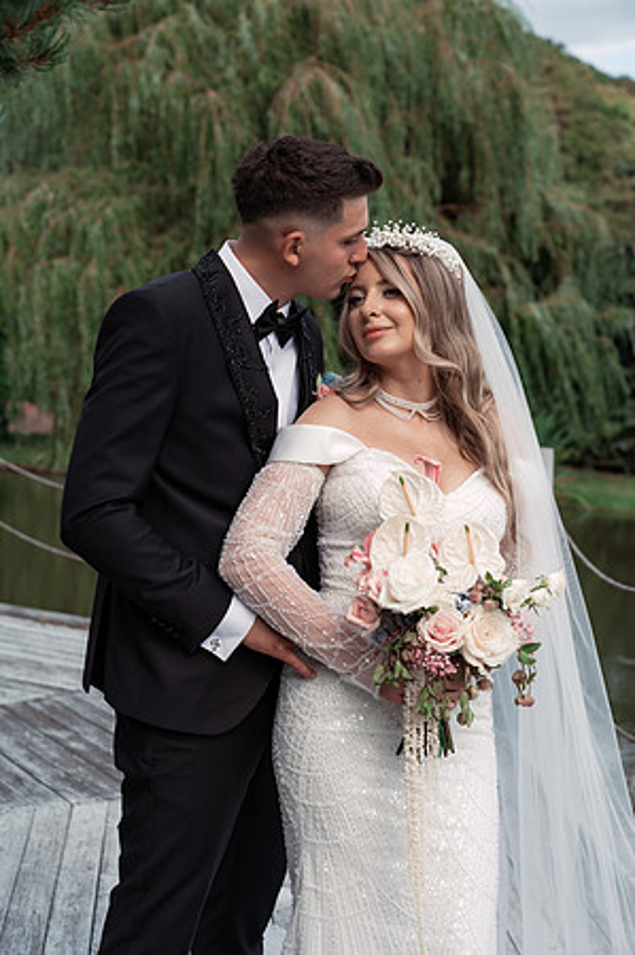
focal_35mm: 63
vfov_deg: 31.9
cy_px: 478
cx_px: 318
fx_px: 1671
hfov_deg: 21.5
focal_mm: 63
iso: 160
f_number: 4.5
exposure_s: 1/500
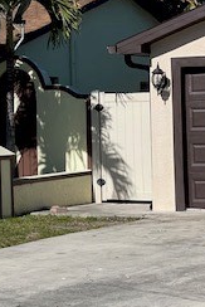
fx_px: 1211
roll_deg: +0.8
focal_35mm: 142
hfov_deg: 9.5
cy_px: 113
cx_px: -59
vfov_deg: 14.4
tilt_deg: +1.7
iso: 25
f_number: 2
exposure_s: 1/2398
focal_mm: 6
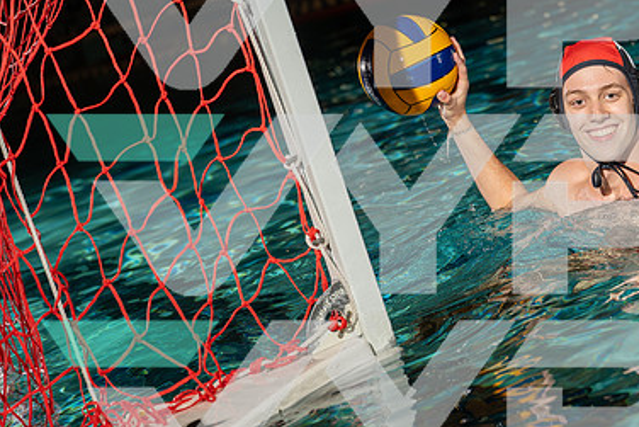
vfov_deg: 12.7
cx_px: 479
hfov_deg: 18.8
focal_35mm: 108
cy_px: 205
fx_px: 1918
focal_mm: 70
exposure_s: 1/250
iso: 100
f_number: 4
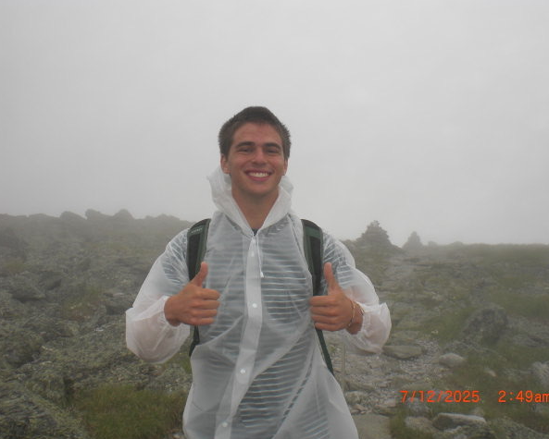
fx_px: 650
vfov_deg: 37.4
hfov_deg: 45.8
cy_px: 220
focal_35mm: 40
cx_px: 291
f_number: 5.6
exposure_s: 1/250
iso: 64
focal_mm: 6.3
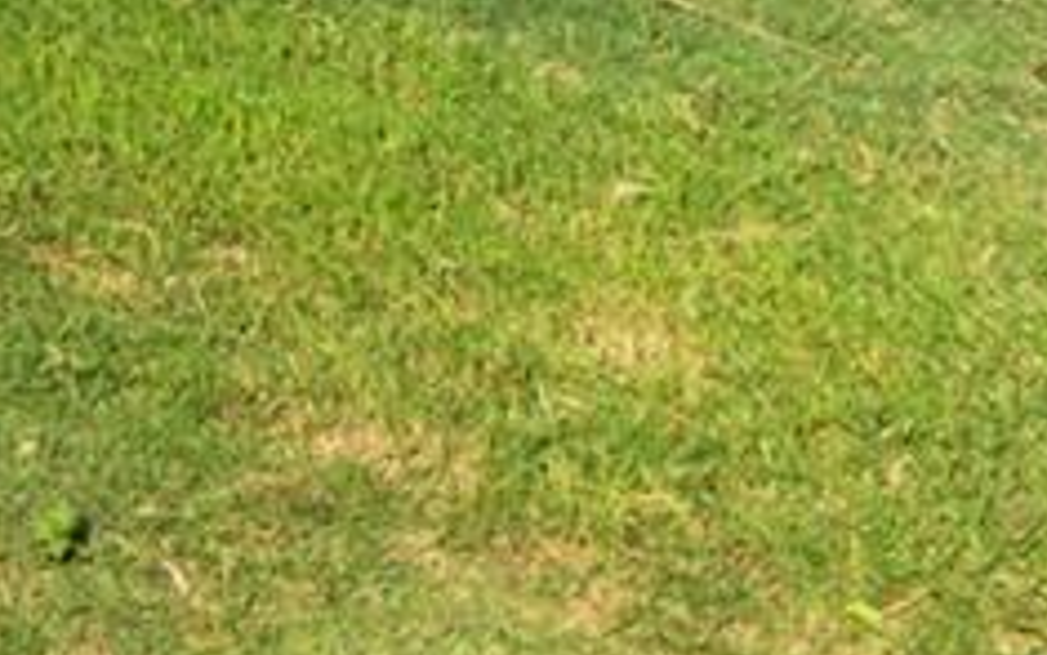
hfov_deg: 13.1
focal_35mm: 139
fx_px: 3967
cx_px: -1043
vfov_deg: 7.5
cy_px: -1698
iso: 100
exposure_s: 1/1250
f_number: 2.8
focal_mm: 20
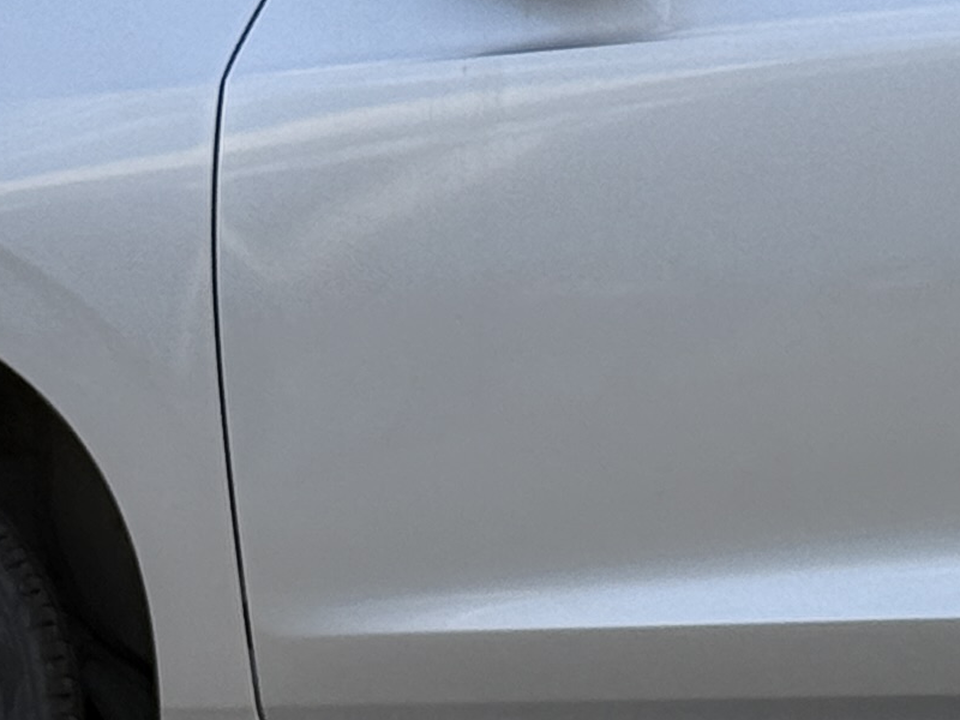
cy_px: 155
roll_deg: -1.3
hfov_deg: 8.1
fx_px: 6711
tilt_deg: +0.9
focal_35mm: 242
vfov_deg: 6.1
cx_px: 1060
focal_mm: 6.76
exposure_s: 1/855
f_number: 1.78
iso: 80
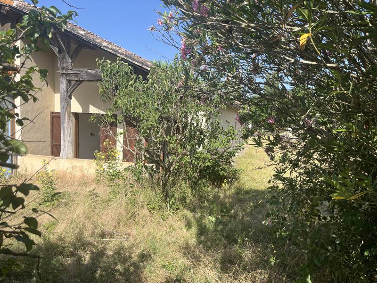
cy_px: 142
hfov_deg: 67.3
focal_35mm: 26
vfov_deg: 53.1
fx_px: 283
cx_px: 188
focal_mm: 5.1
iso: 50
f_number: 1.6
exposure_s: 1/2179
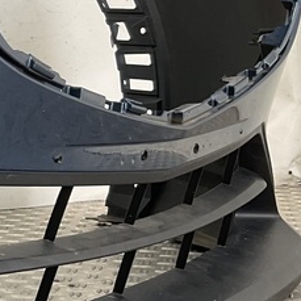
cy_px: 184
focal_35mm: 113
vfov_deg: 15.4
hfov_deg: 13.4
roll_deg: +0.0
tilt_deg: -6.7
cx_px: -288
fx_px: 1112
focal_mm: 3
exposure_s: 1/120
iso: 25
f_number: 1.8
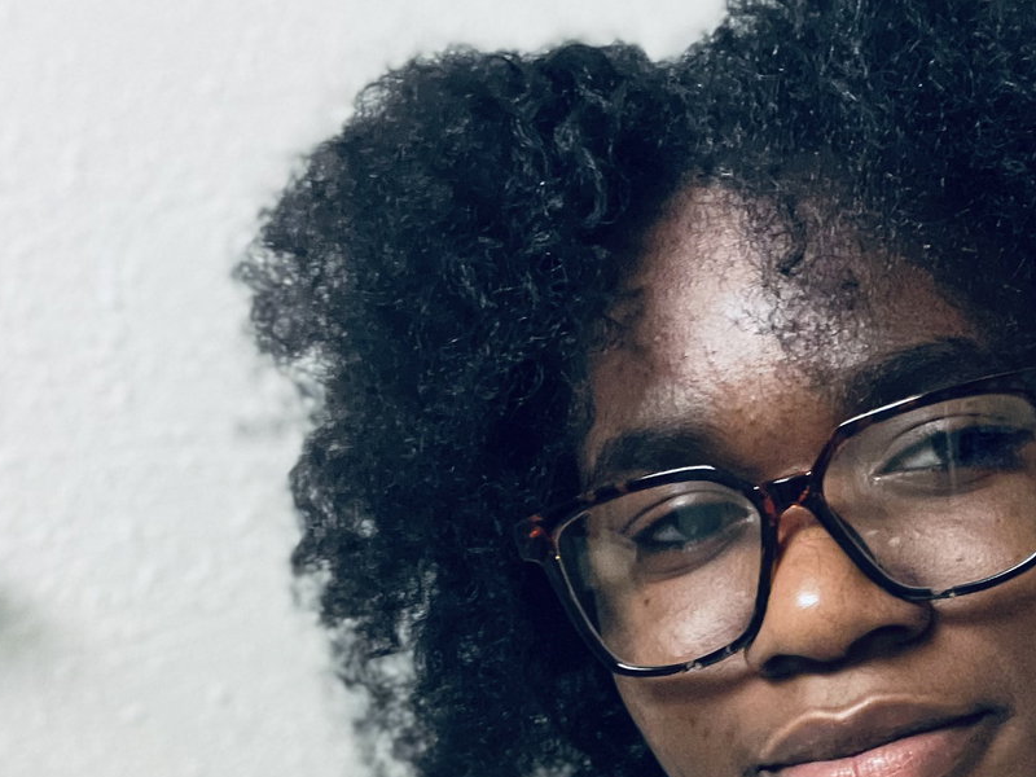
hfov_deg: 30.3
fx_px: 1796
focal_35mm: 60
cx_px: 996
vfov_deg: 23.6
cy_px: 724
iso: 640
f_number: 2.2
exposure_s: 1/30
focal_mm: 2.71
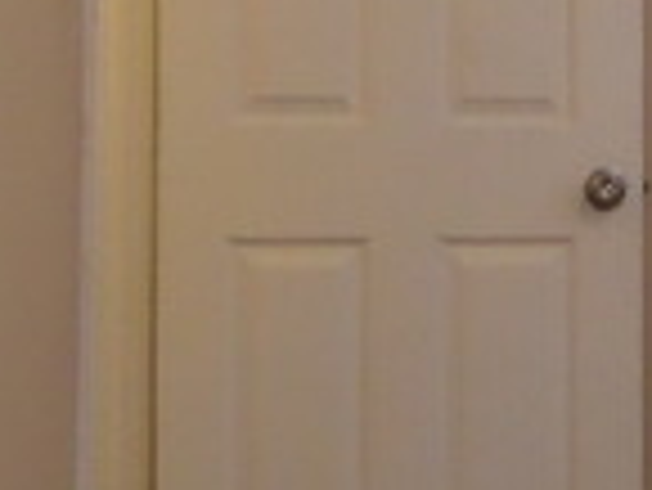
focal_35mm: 106
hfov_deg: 17.3
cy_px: 139
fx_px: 1998
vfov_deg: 13.9
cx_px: 859
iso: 400
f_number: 3.2
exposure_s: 1/15
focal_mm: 4
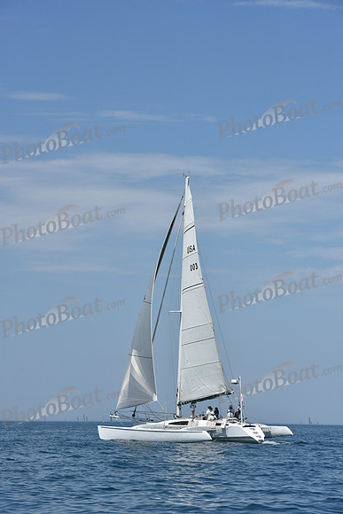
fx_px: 1600
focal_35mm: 112
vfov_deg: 18.3
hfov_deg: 12.2
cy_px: 257
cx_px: 172
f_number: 9
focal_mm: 112
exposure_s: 1/1250
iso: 250
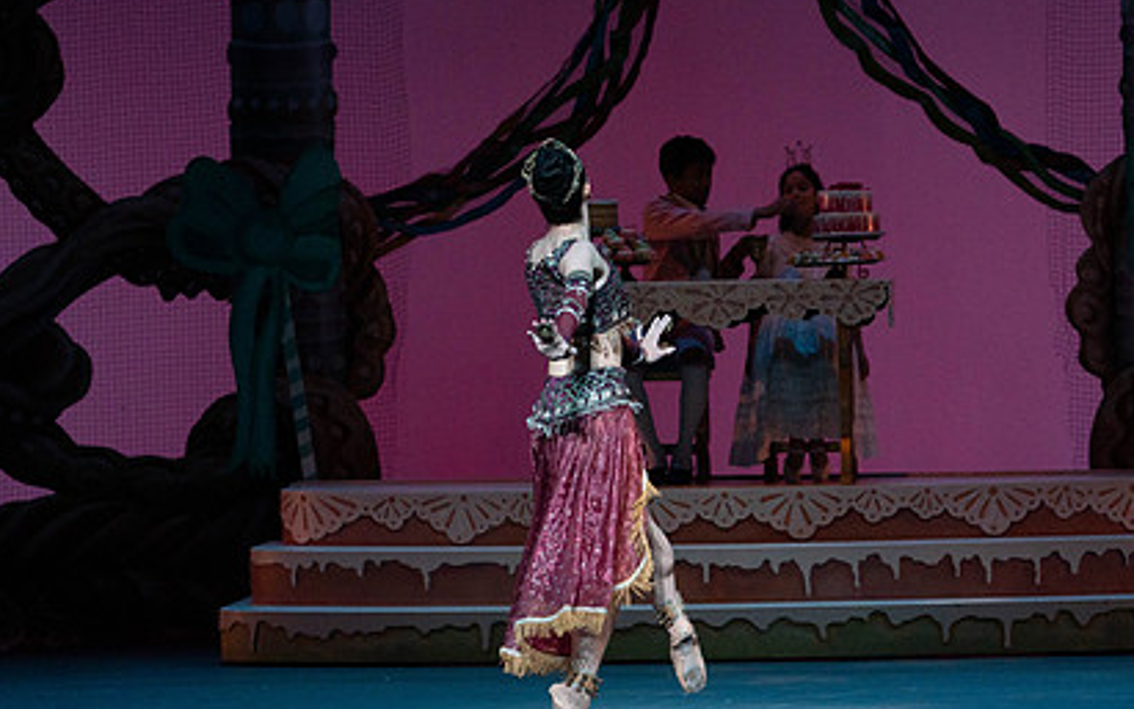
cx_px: 679
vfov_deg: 4.6
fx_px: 8902
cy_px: 319
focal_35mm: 288
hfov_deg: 7.3
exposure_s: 1/320
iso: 3200
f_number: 5.6
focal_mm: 200
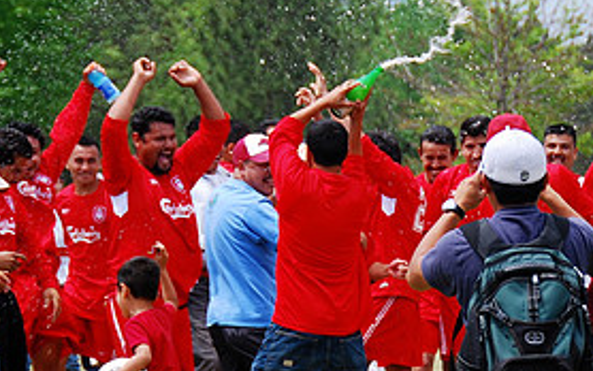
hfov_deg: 8.0
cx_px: 493
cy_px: 247
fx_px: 4236
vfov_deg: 5.0
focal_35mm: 262
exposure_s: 1/250
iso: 100
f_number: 5.3
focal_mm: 82
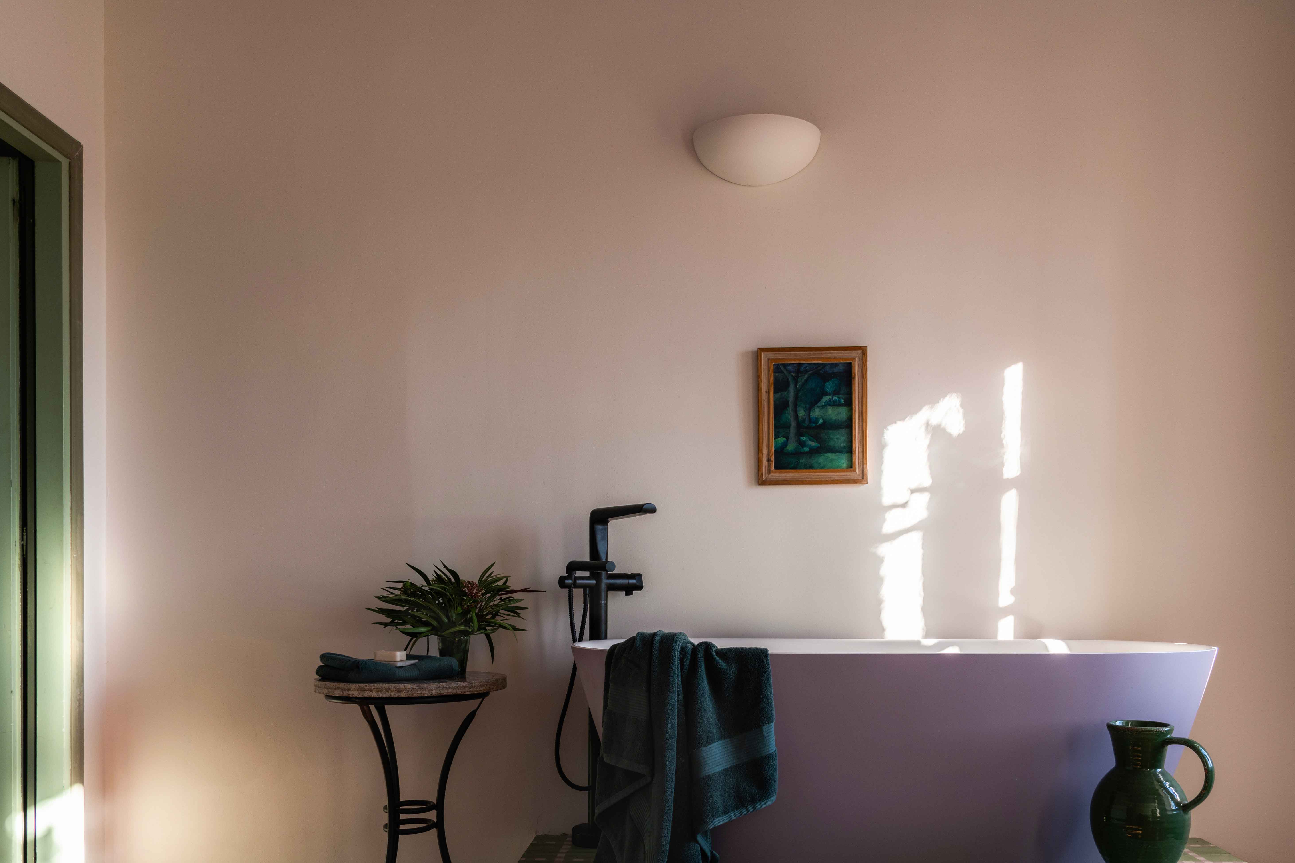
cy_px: 586
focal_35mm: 34
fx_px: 1223
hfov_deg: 55.8
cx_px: 661
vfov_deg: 38.4
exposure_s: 1/25
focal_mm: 24
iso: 160
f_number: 8
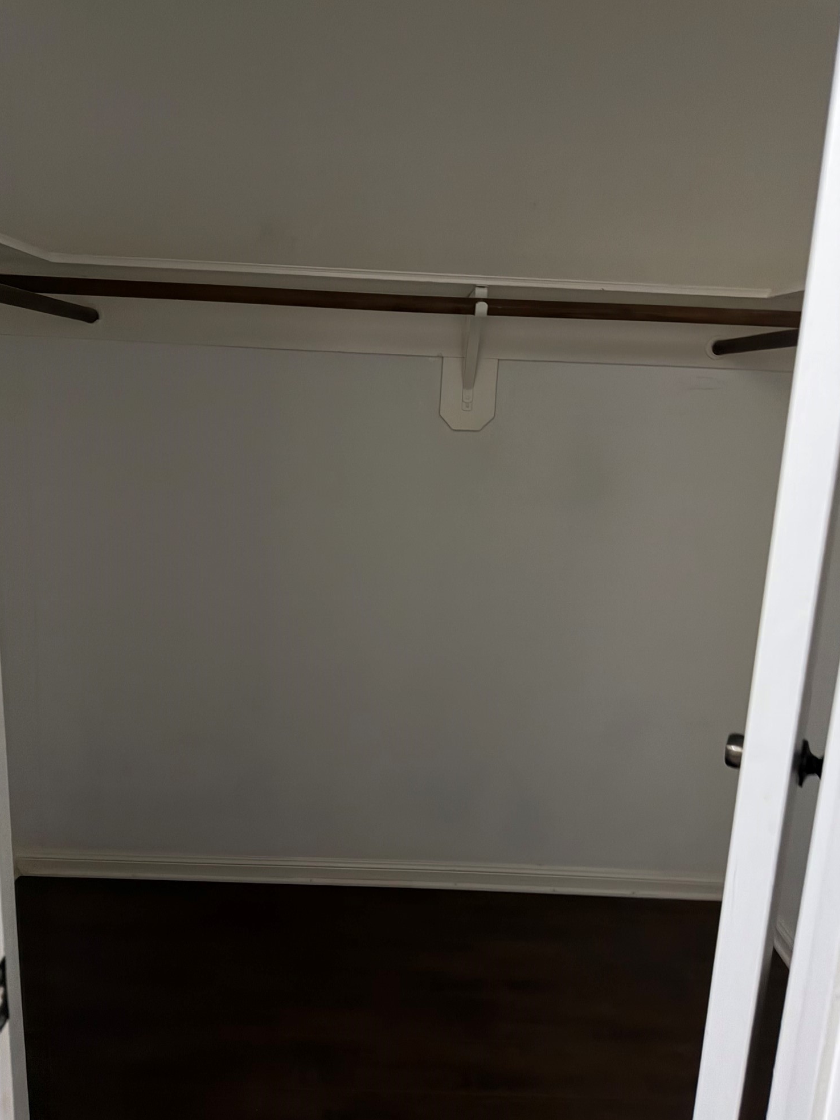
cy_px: 573
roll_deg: -4.4
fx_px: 809
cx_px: 407
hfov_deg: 54.9
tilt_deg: -9.6
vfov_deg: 69.4
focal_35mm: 25
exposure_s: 1/60
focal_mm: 6.76
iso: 800
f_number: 1.78
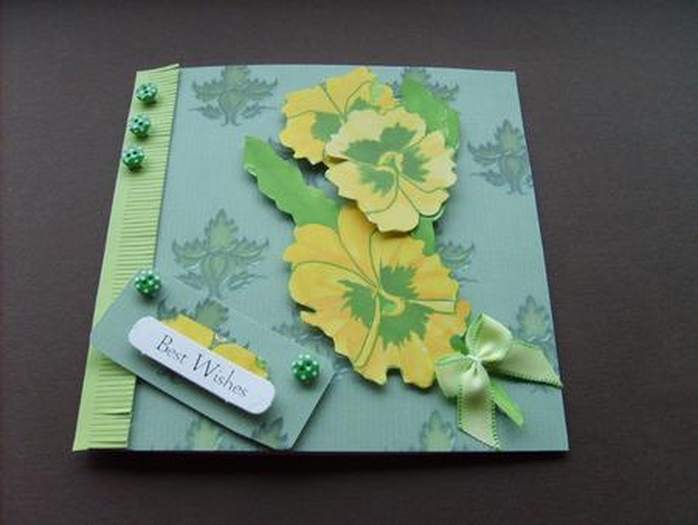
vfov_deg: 40.7
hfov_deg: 52.6
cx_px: 349
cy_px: 262
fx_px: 706
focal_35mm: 35
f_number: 2.8
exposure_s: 1/30
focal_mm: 5.8
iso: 93
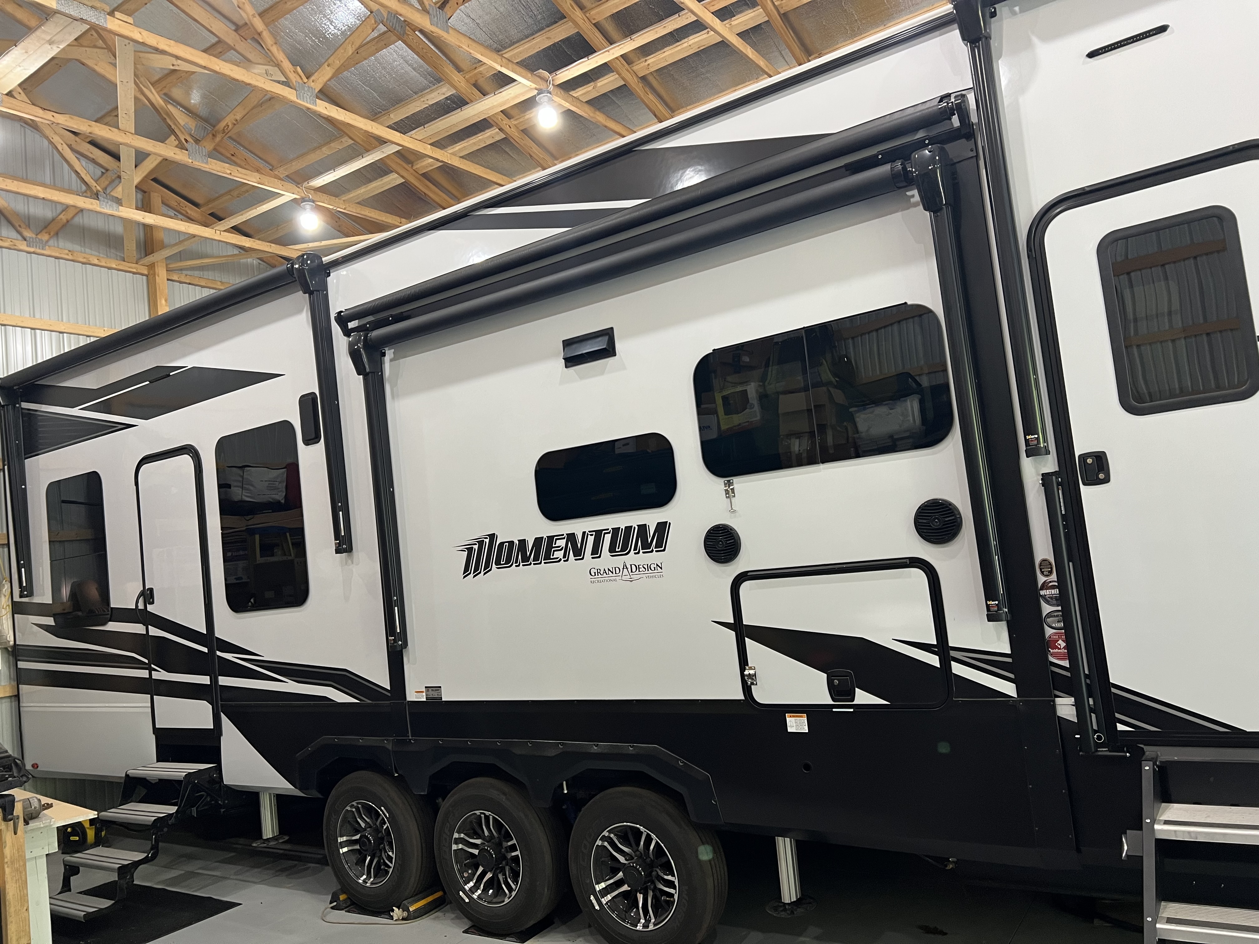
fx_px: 946
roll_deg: +5.9
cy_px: 472
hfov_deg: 67.3
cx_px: 630
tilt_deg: +4.8
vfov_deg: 53.1
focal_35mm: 26
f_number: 1.5
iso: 125
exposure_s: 1/60
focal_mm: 5.7
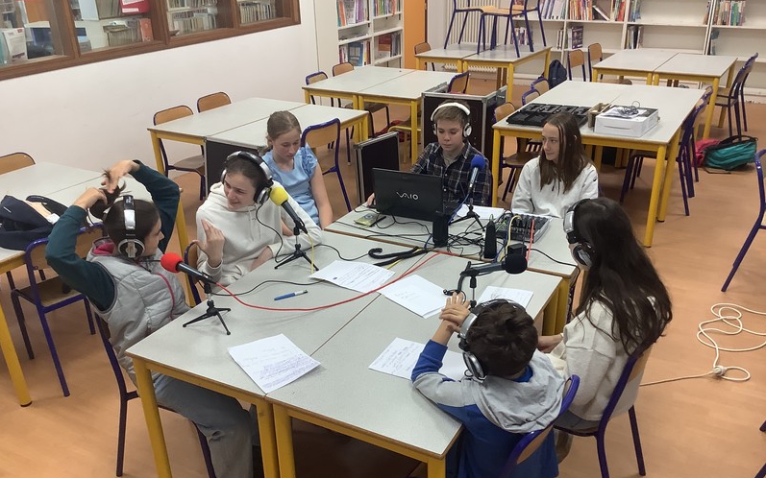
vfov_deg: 38.2
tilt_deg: -27.2
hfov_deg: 58.1
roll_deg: -0.3
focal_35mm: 33
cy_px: 278
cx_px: 383
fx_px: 689
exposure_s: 1/50
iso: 100
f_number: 2.4
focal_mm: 3.3
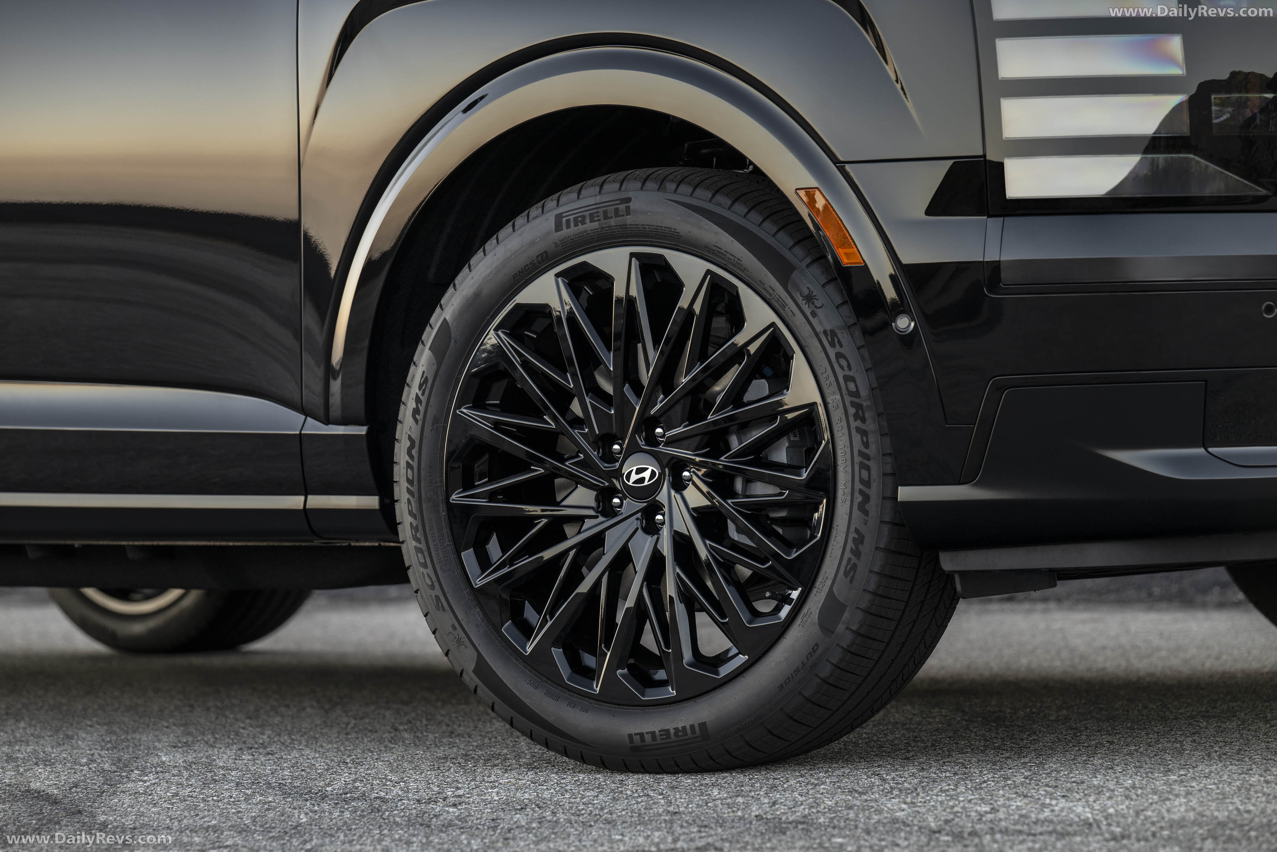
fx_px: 4611
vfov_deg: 10.5
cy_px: 426
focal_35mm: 130
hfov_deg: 15.8
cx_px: 638
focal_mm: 130
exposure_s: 1/40
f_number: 5
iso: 100
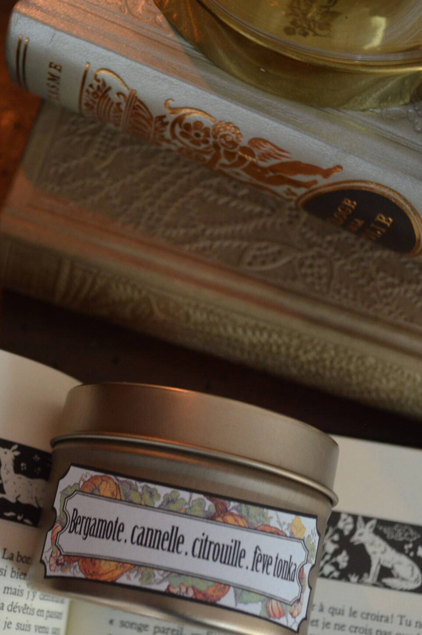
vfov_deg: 37.5
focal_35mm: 53
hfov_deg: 25.2
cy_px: 346
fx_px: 934
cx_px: 106
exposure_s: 1/20
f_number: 3.8
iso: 400
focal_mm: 20
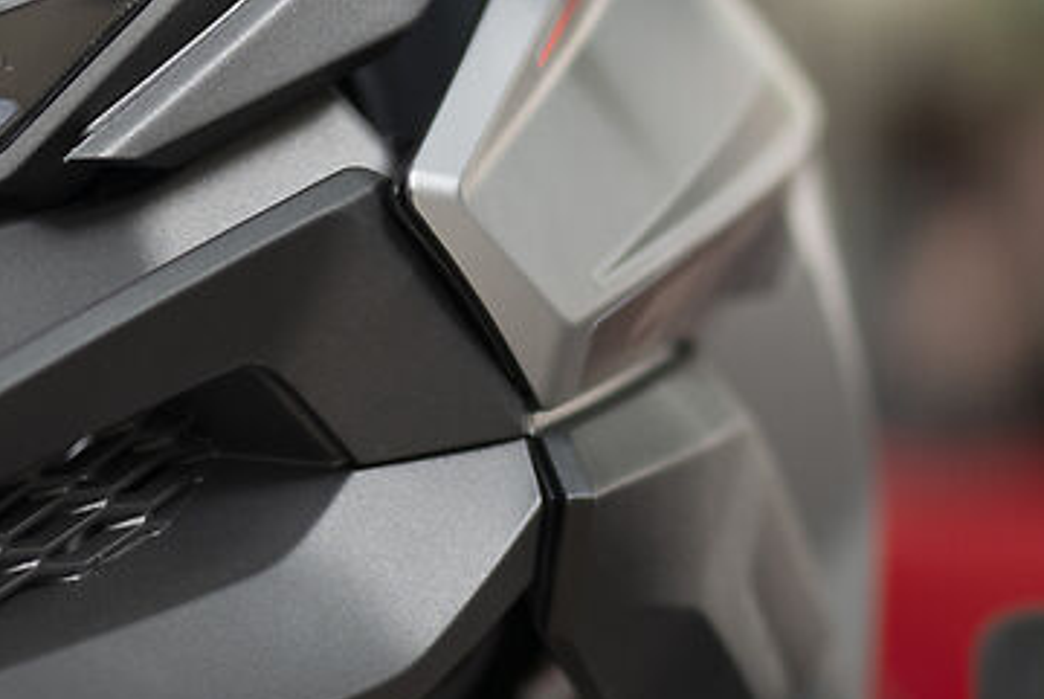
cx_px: 899
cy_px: 93
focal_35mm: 333
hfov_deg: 6.2
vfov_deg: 4.1
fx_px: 9669
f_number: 1.2
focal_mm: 50
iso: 100
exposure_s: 1/400
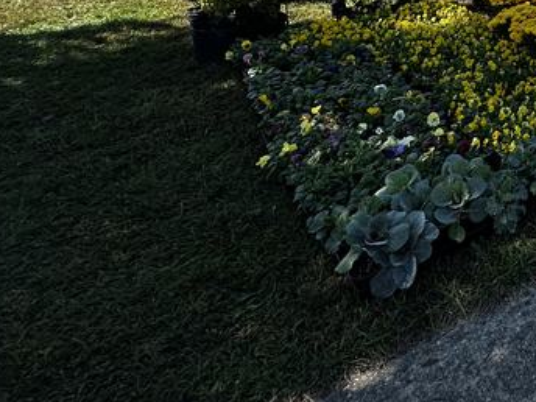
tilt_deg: -2.1
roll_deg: -0.2
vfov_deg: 30.4
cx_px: 708
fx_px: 588
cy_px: -112
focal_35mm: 38
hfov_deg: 34.0
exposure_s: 1/947
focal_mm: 2.22
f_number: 2.2
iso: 40
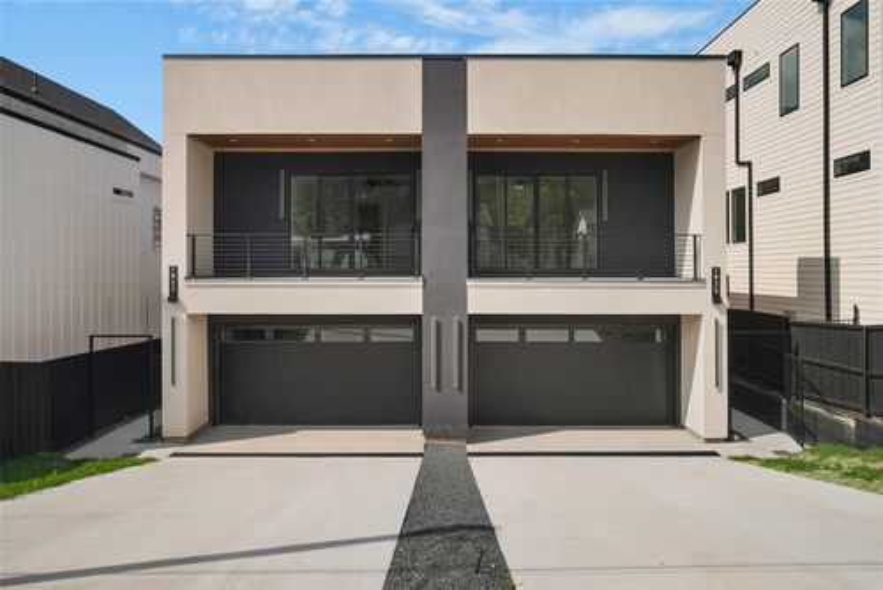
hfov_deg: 78.5
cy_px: 295
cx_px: 442
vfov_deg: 57.3
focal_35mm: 22
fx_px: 540
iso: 640
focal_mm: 22
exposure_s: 1/3200
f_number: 5
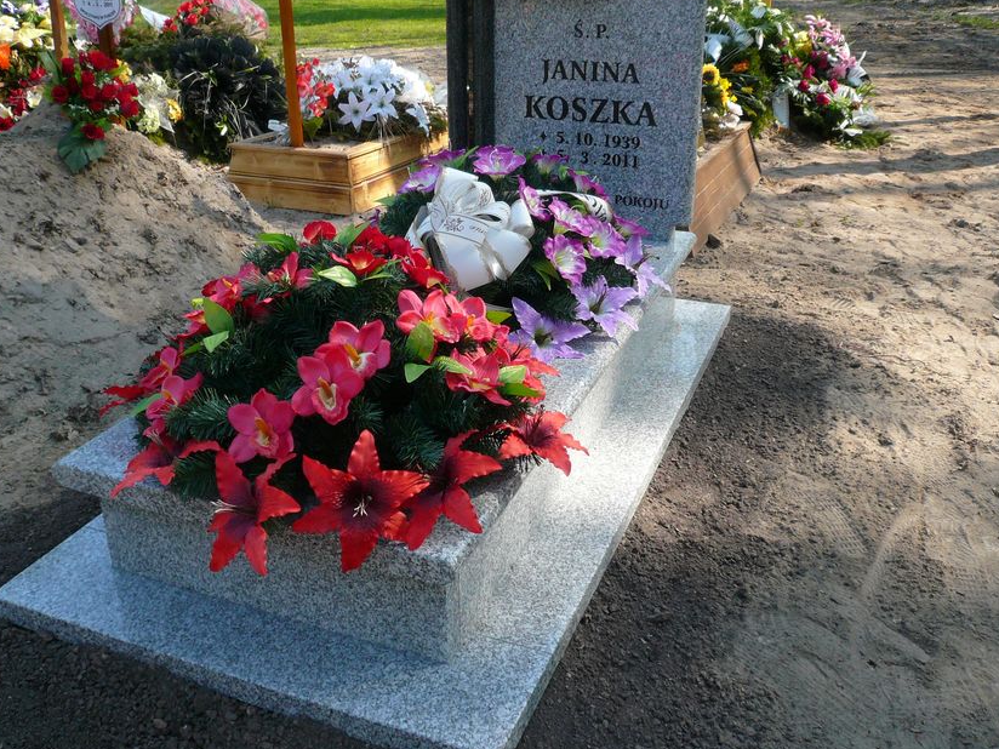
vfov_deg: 41.7
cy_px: 338
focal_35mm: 34
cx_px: 473
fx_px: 981
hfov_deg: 53.9
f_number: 2.8
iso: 100
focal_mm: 4.6
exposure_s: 1/500
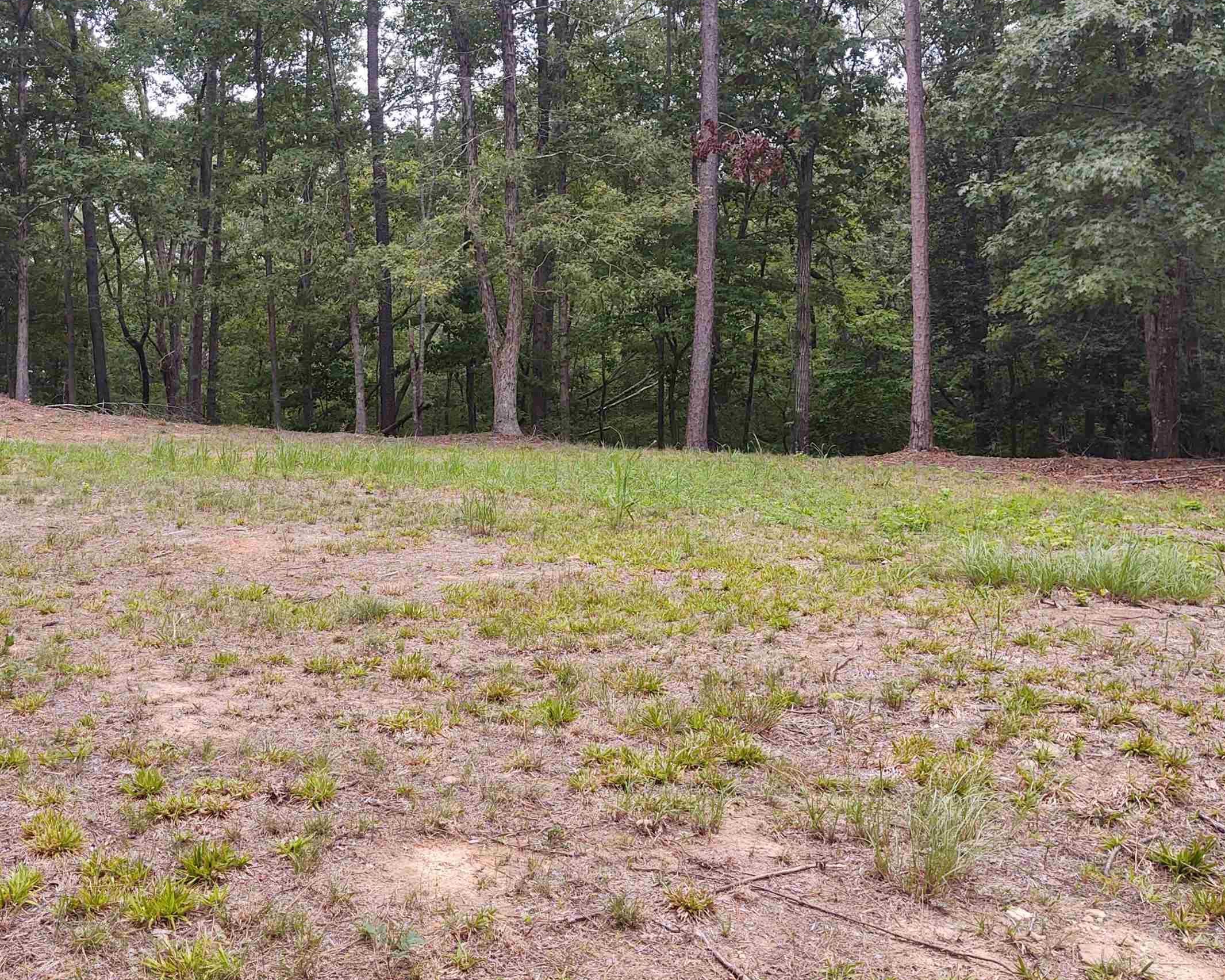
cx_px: 497
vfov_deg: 39.0
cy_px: 406
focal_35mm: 38
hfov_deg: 47.7
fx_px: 1377
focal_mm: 4.75
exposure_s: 1/257
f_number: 1.7
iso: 100
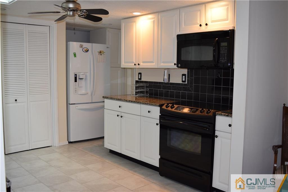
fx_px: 288
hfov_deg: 53.1
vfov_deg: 36.8
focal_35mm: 36
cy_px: 96
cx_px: 144
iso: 800
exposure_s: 1/100
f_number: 5
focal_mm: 24
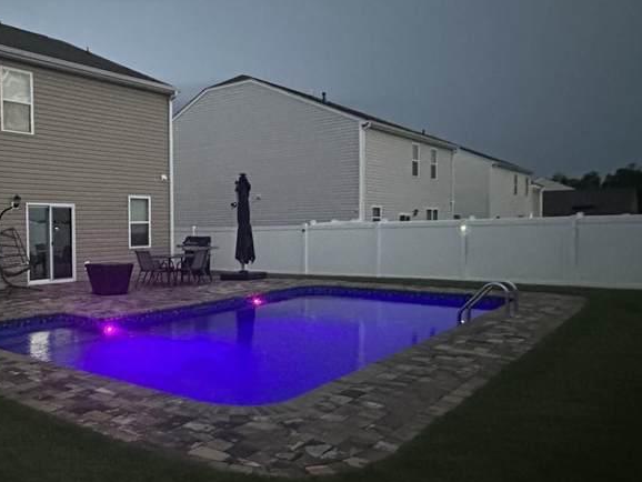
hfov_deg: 54.3
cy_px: 247
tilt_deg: -2.0
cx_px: 128
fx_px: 575
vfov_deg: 45.5
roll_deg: +0.7
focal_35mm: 31
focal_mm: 2.22
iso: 2000
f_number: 2.2
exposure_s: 1/30
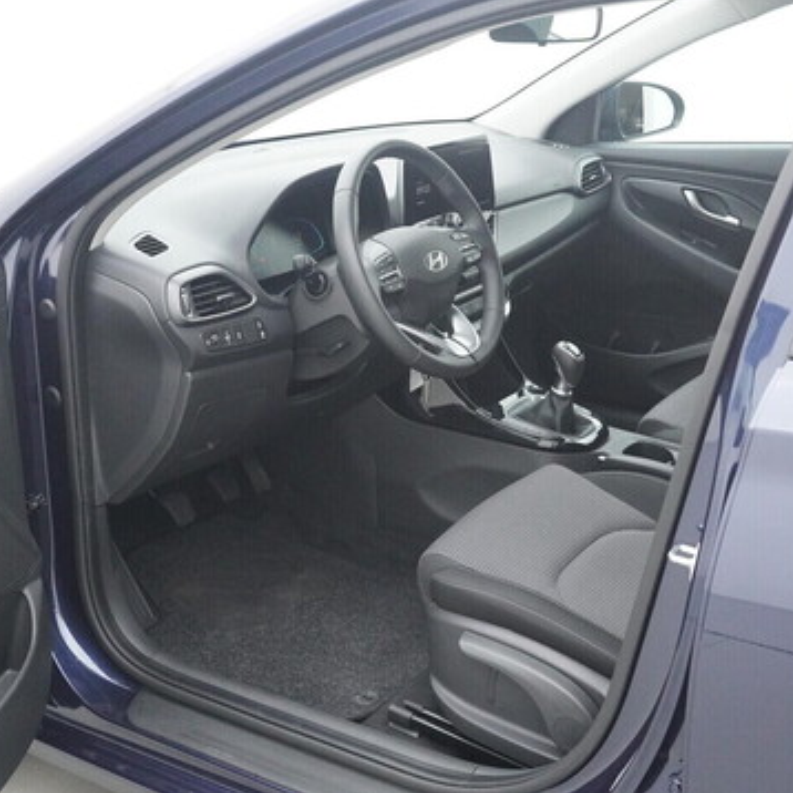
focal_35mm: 47
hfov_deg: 36.0
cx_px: 436
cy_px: 399
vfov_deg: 36.1
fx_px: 1218
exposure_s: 1/250
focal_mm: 24
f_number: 6.3
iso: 6400
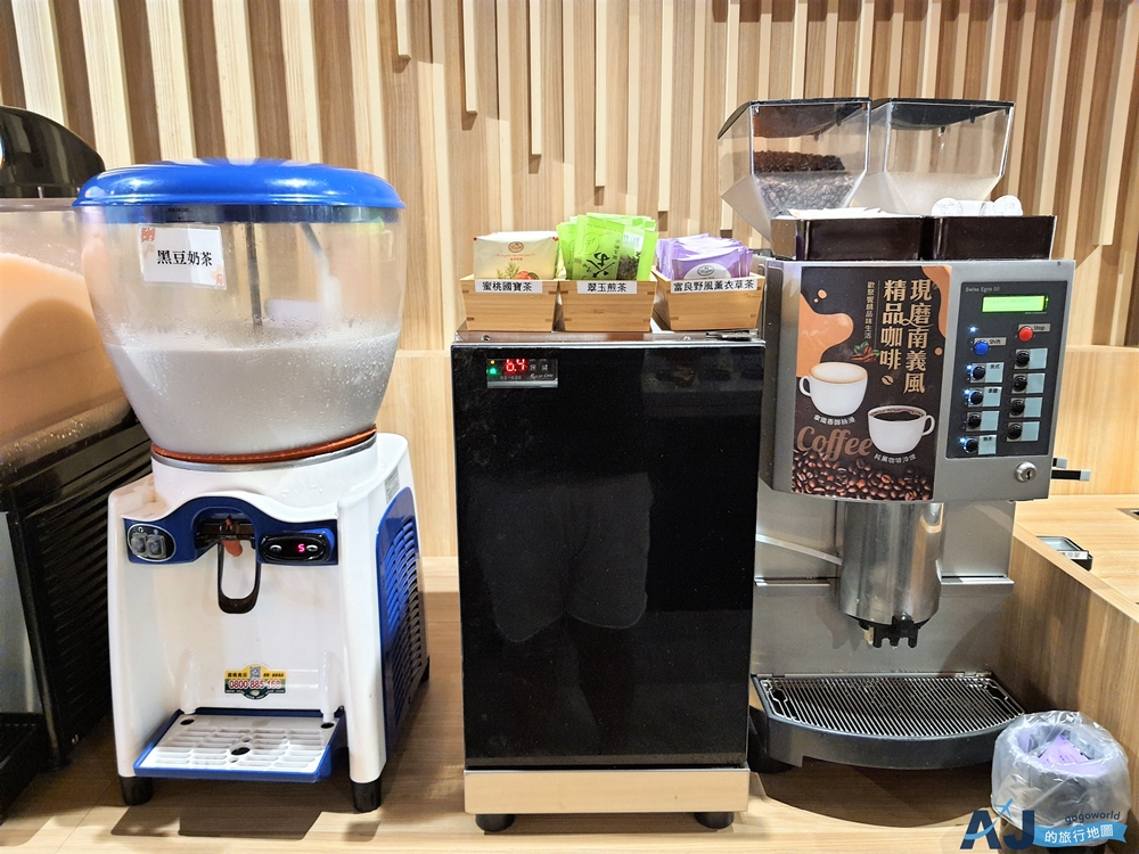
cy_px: 427
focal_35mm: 26
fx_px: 856
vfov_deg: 53.1
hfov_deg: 67.3
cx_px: 570
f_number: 1.7
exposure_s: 1/40
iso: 250
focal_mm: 4.32
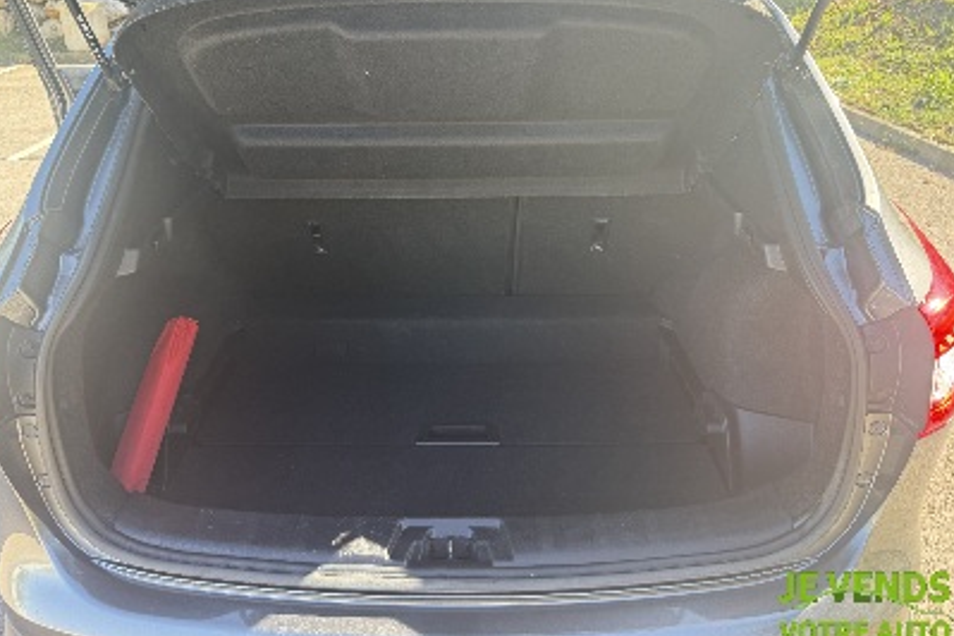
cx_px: 466
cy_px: 289
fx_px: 689
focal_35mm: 26
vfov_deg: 49.5
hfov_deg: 69.4
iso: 100
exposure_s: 1/315
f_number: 1.78
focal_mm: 6.76
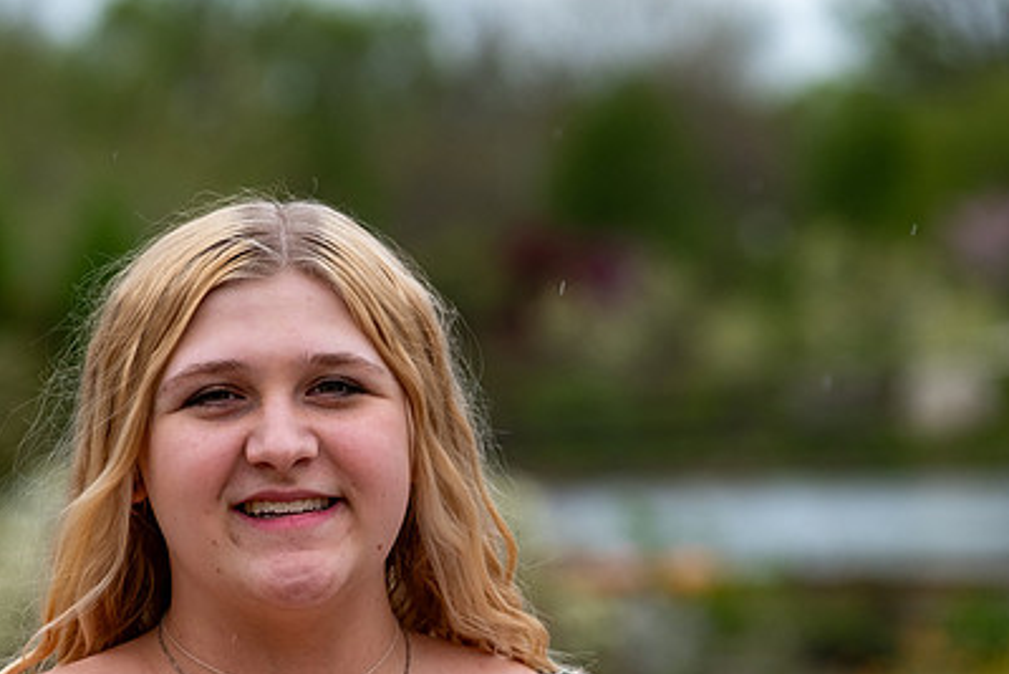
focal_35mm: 270
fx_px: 7570
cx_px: 406
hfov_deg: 7.6
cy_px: 461
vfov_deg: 5.1
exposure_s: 1/1000
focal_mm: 124.3
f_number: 4
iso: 250
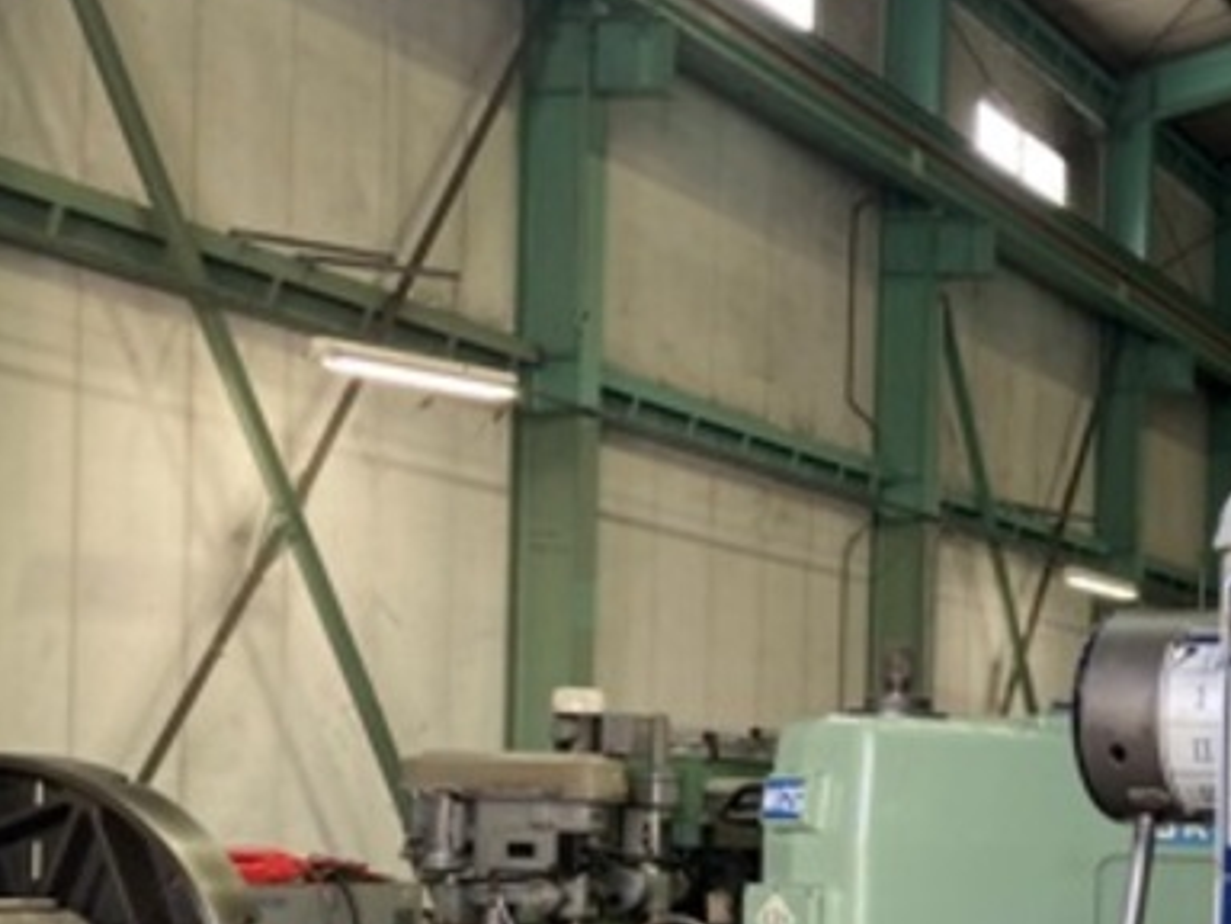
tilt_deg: -2.1
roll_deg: -3.1
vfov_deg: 19.6
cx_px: 1590
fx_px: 2596
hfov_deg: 23.6
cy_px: 898
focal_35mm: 73
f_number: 1.8
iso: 64
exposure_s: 1/120
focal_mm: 3.99
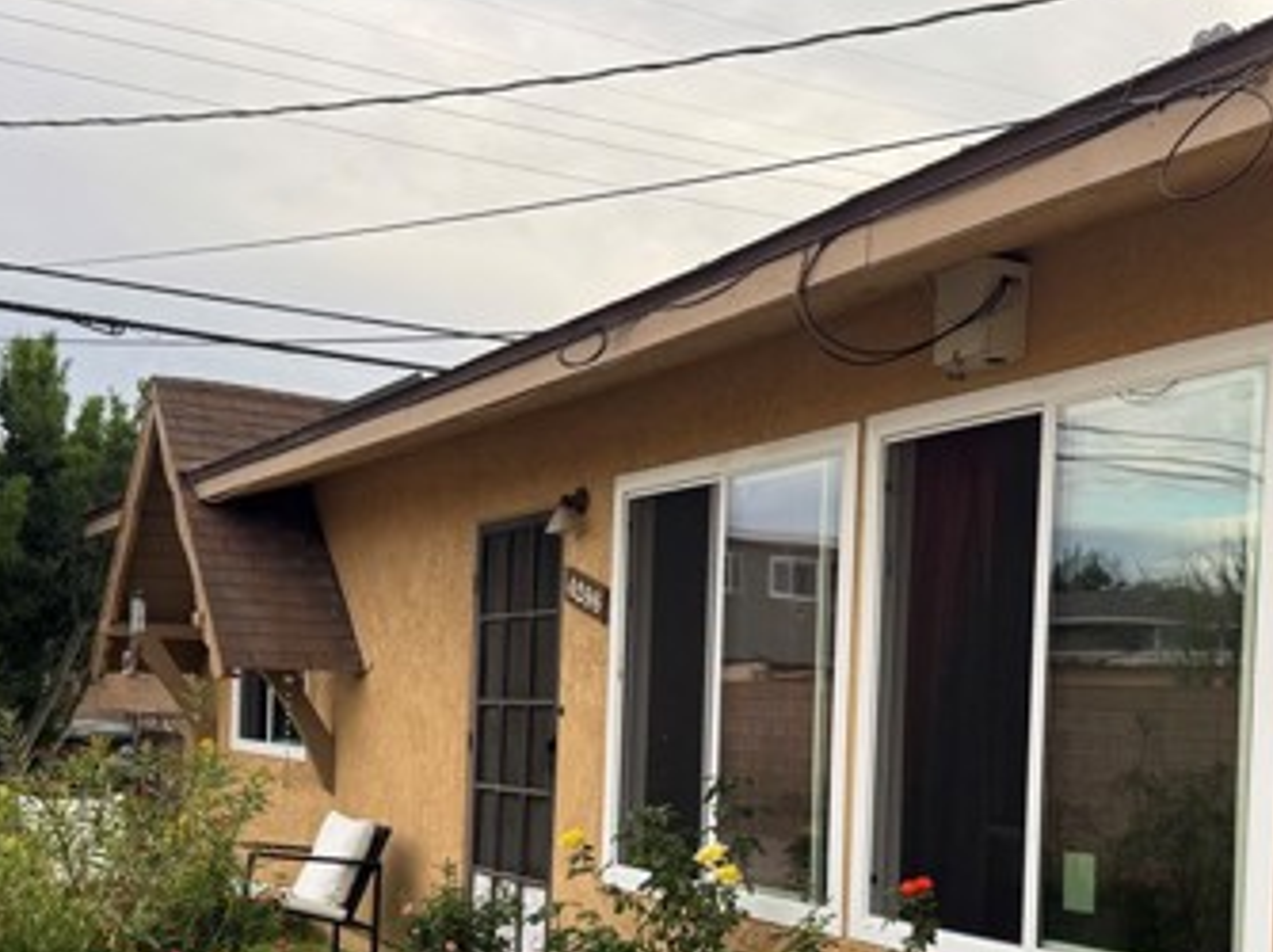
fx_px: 1690
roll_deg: -1.8
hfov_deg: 41.3
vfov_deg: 30.8
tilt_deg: -1.0
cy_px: 735
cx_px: 636
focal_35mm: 46
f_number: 1.78
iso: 80
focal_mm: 6.76
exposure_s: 1/645
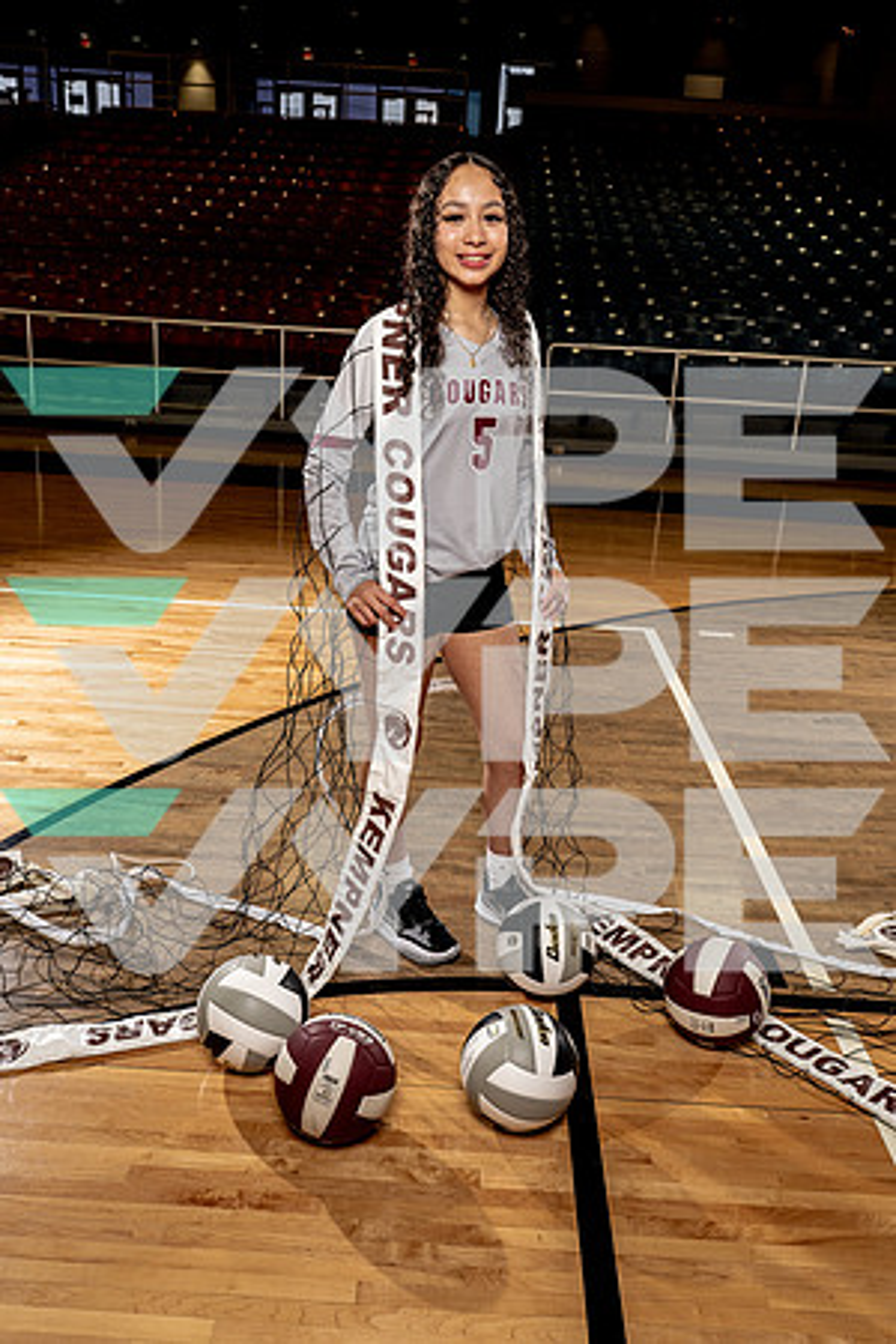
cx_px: 448
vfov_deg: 63.7
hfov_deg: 45.0
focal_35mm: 29
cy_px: 672
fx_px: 1083
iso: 640
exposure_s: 1/250
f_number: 6.3
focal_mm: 29
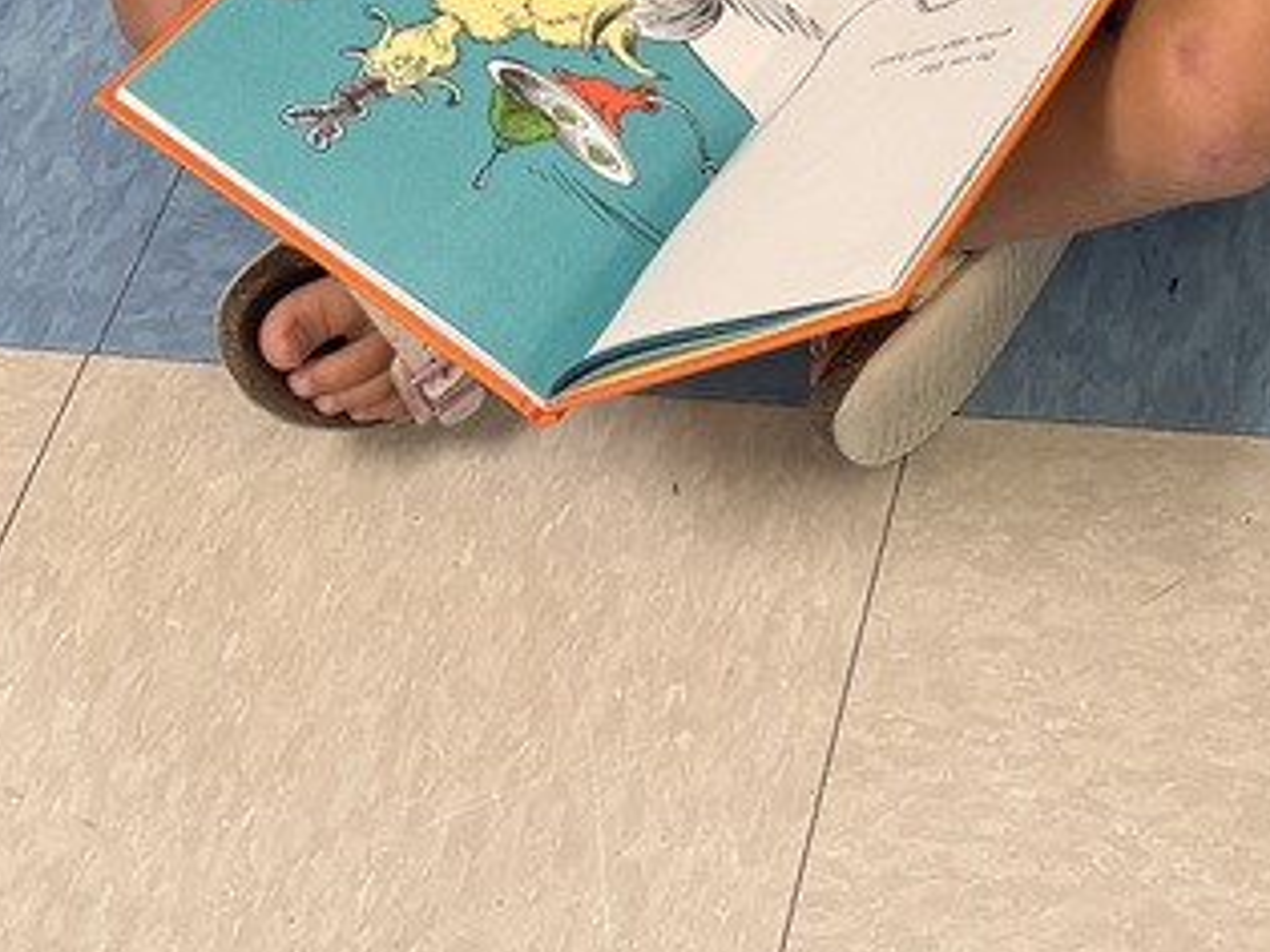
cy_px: -403
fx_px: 2861
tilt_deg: -46.0
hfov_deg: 23.1
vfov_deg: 17.3
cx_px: 1484
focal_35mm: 78
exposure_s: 1/60
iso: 200
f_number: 1.78
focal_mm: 6.76
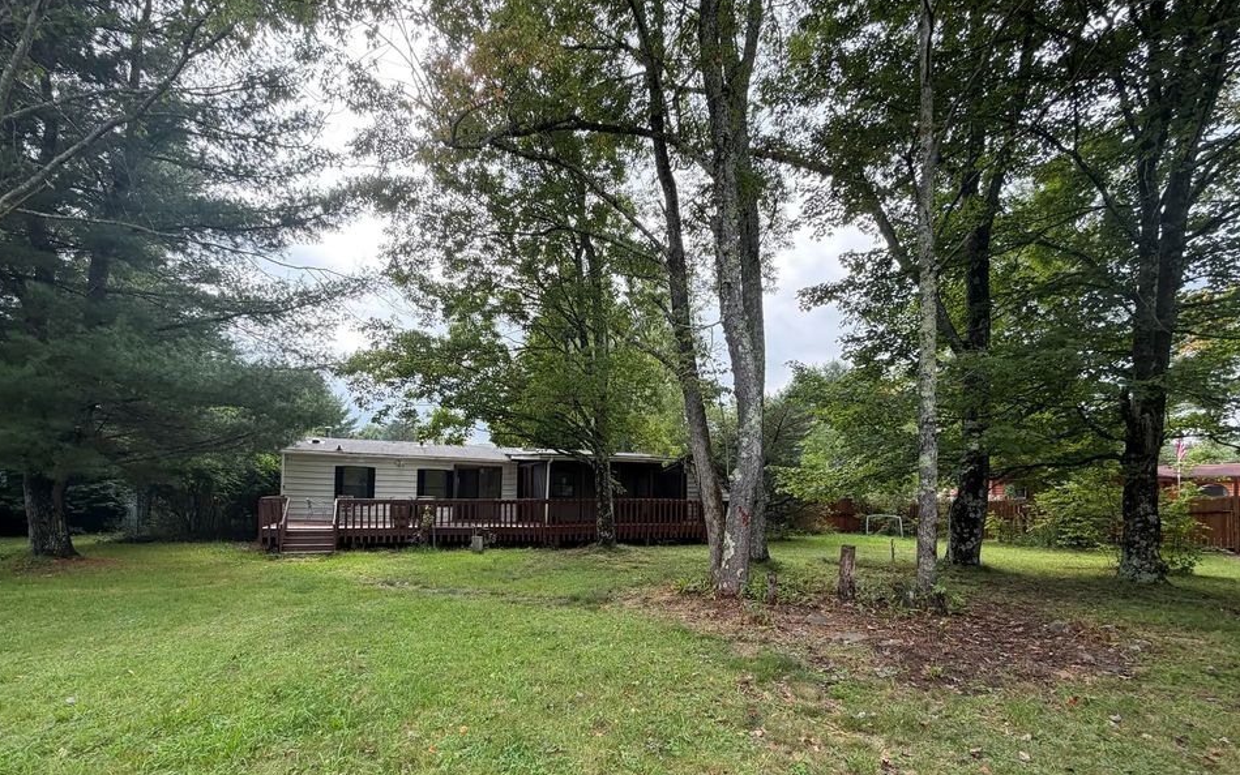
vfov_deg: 70.1
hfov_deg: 97.6
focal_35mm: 16
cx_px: 576
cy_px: 485
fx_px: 541
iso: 50
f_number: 2.2
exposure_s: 1/279
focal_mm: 2.22
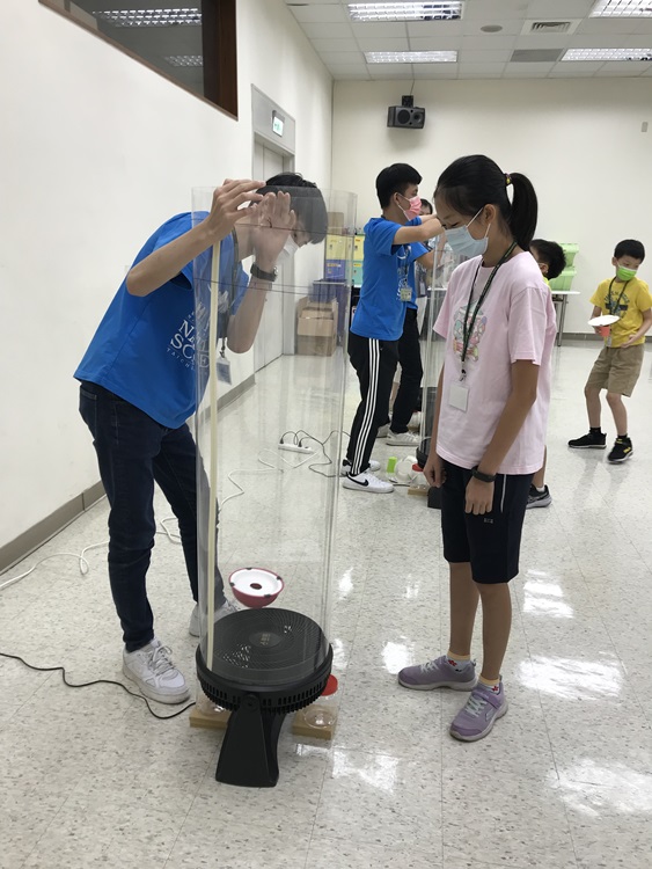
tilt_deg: -13.1
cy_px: 434
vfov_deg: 63.4
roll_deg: -0.8
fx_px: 703
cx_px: 326
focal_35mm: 28
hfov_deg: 49.8
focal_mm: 3.99
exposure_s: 1/60
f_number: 1.8
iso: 25
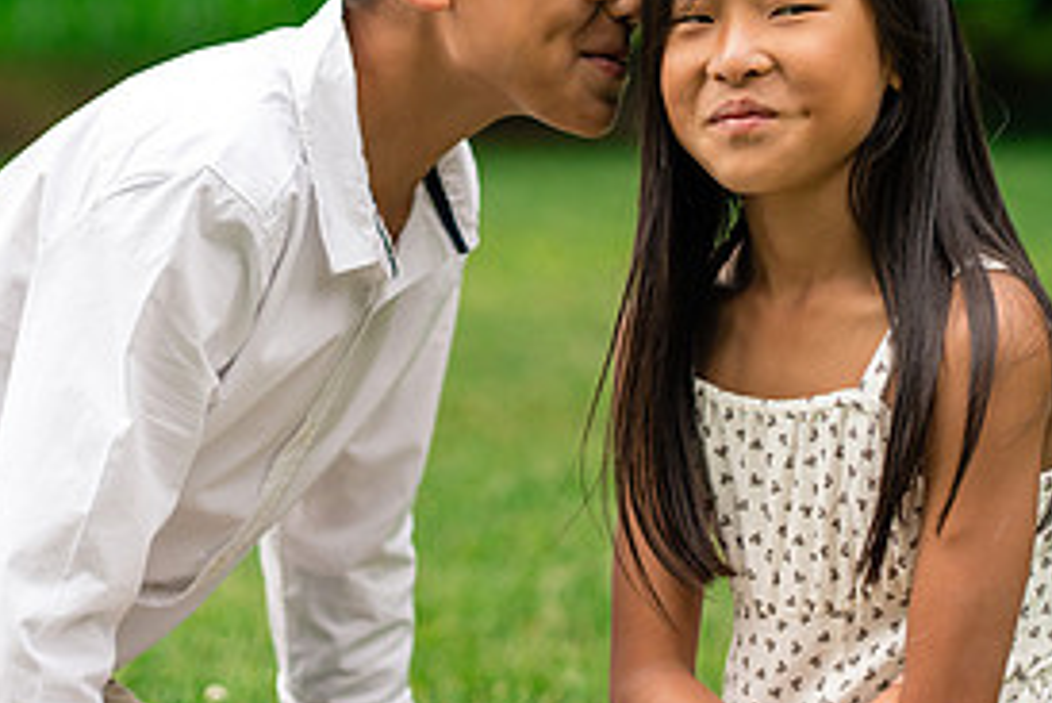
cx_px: 418
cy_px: 275
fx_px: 5263
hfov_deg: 11.4
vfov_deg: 7.6
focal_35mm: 180
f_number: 2.5
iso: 400
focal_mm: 85
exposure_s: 1/2500
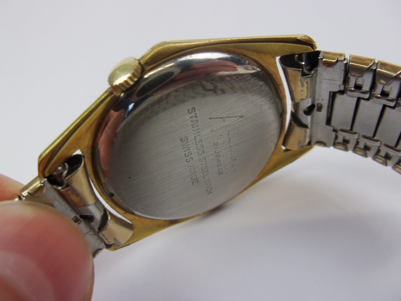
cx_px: 200
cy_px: 150
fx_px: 324
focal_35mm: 28
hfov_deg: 63.4
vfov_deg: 49.7
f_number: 3.9
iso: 80
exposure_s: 1/45
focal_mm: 5.1
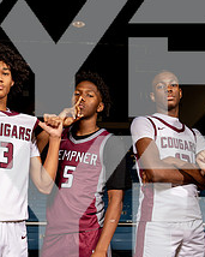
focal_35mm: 61
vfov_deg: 30.3
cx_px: 109
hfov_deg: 25.0
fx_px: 463
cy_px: 200
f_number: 7.1
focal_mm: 24
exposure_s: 1/125
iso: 250
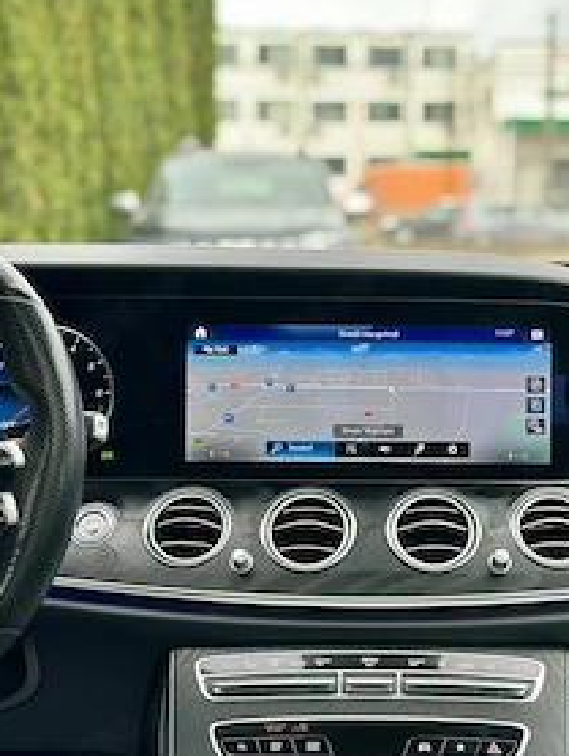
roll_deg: -1.5
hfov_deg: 21.3
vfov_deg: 28.1
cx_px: 381
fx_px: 1510
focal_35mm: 69
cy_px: 383
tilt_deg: -7.3
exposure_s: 1/256
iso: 80
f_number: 1.78
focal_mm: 6.86
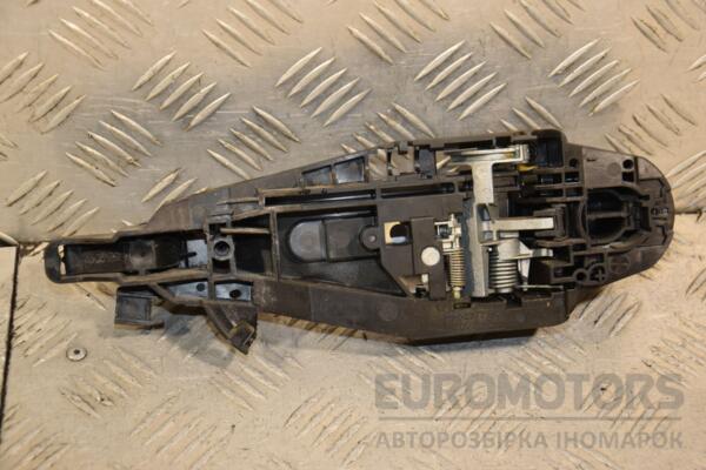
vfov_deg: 18.2
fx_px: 1471
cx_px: 353
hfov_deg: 27.0
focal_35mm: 75
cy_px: 235
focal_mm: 50
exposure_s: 1/160
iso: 800
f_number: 5
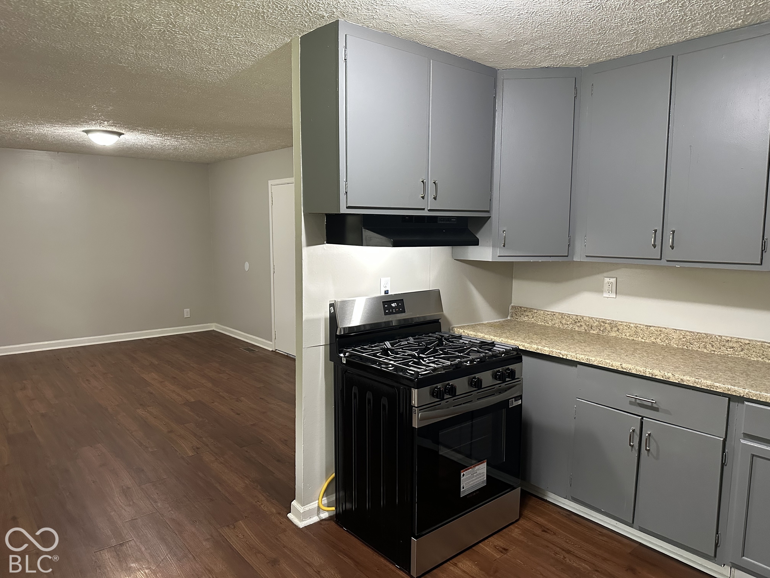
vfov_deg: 56.8
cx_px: 385
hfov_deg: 71.6
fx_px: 534
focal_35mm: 24
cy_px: 289
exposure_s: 1/60
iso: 640
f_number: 1.78
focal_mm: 6.86
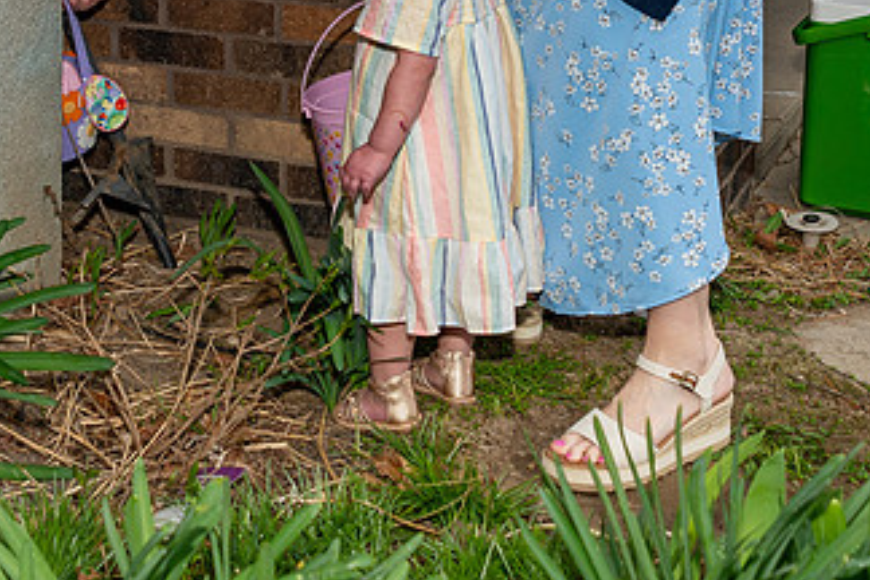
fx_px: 1933
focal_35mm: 80
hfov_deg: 25.2
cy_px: 139
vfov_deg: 17.0
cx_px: 278
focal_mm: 26
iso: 125
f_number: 4
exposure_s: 1/200
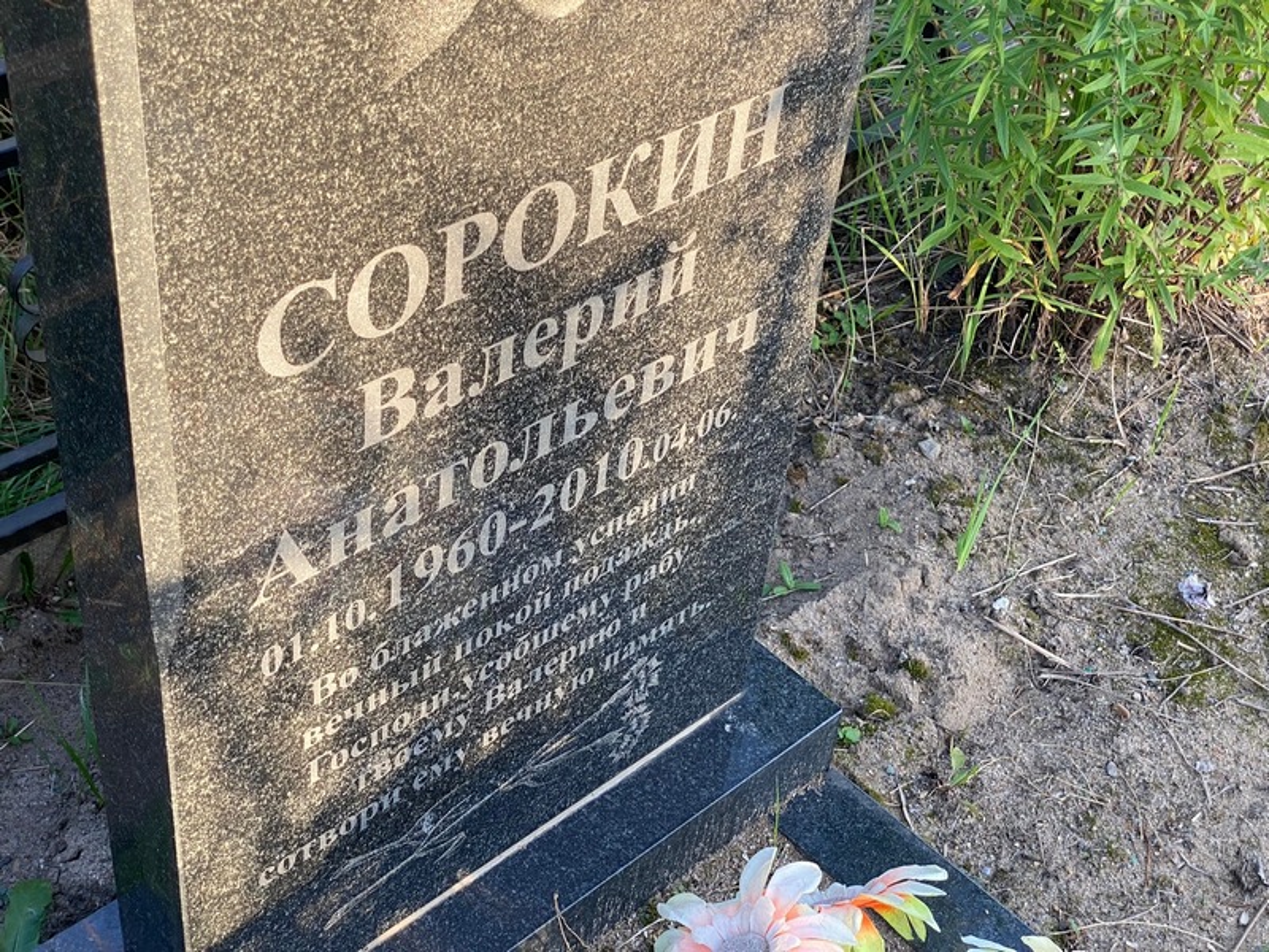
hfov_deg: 36.8
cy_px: 476
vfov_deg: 28.0
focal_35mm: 52
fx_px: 1906
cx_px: 634
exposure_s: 1/122
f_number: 2
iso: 25
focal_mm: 6
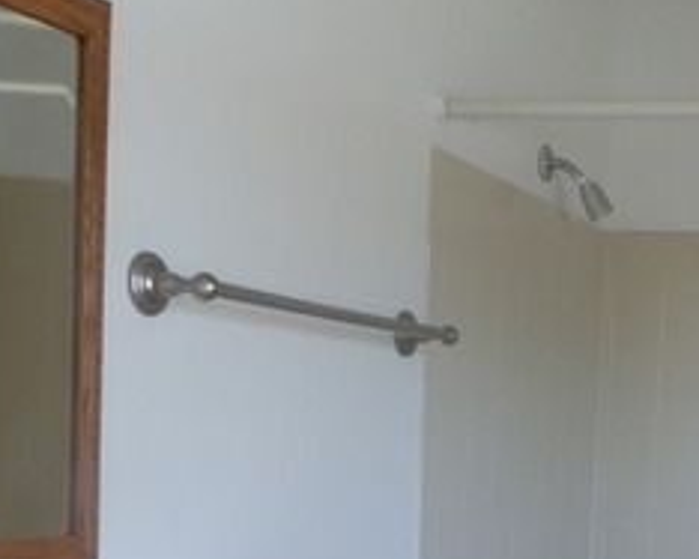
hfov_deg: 28.4
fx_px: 1323
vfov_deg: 21.8
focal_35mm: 64
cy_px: 699
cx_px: 633
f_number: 3.3
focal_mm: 4.3
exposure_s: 1/60
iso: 320
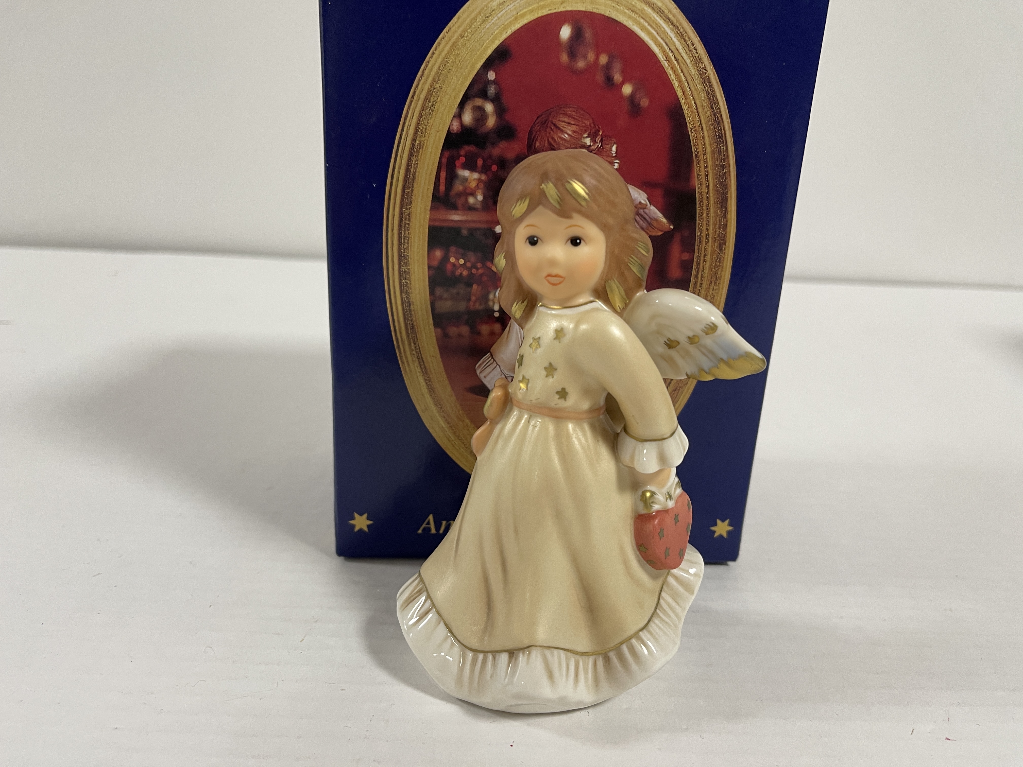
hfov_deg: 69.4
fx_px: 739
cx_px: 512
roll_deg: -3.4
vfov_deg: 54.9
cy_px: 384
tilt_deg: -17.7
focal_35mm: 25
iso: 125
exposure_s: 1/50
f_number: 1.6
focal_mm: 5.1
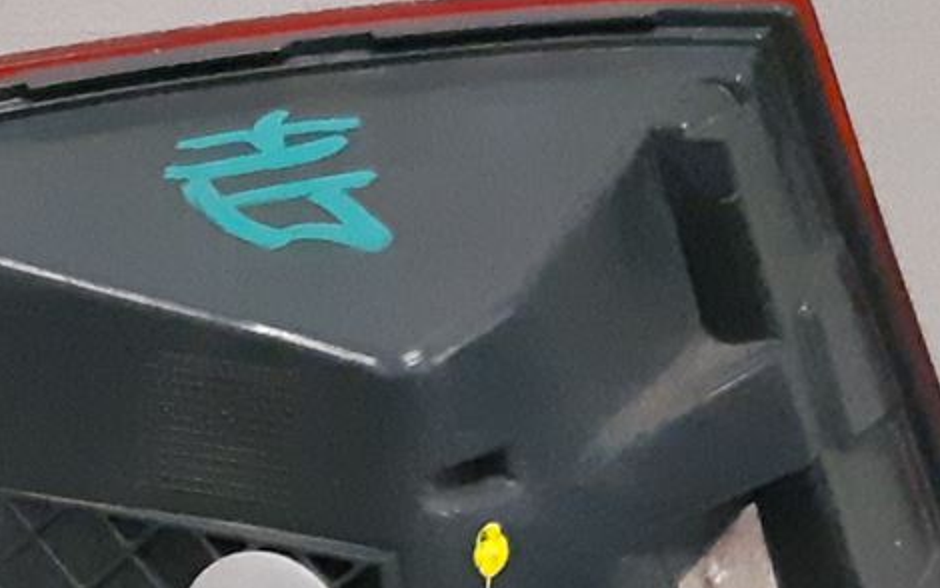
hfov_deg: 16.9
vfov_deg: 10.7
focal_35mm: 120
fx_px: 3075
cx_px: -50
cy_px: 766
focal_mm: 3.93
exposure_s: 1/193
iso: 800
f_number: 1.7
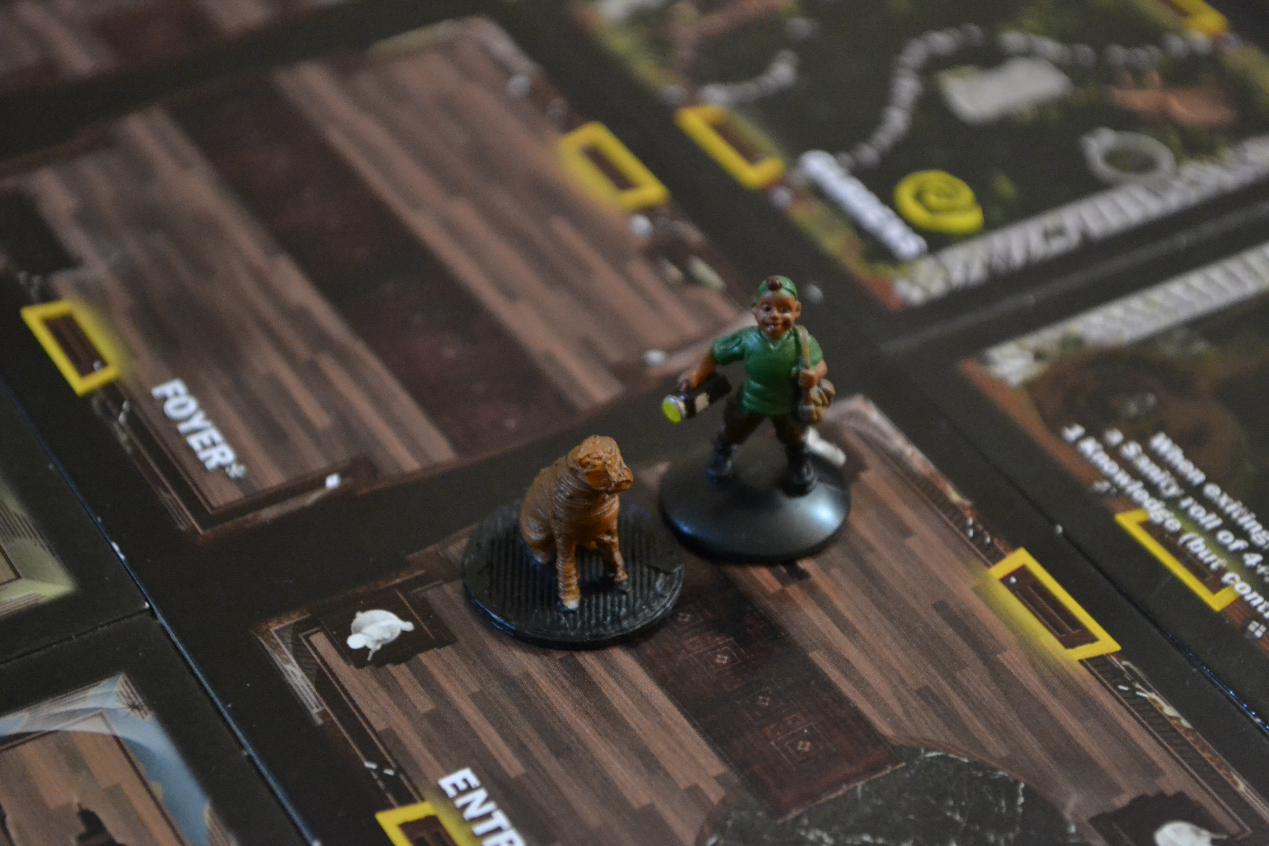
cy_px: 423
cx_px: 634
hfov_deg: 24.6
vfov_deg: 16.6
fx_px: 2908
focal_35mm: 82
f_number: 5.6
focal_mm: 55
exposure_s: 1/8
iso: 3200
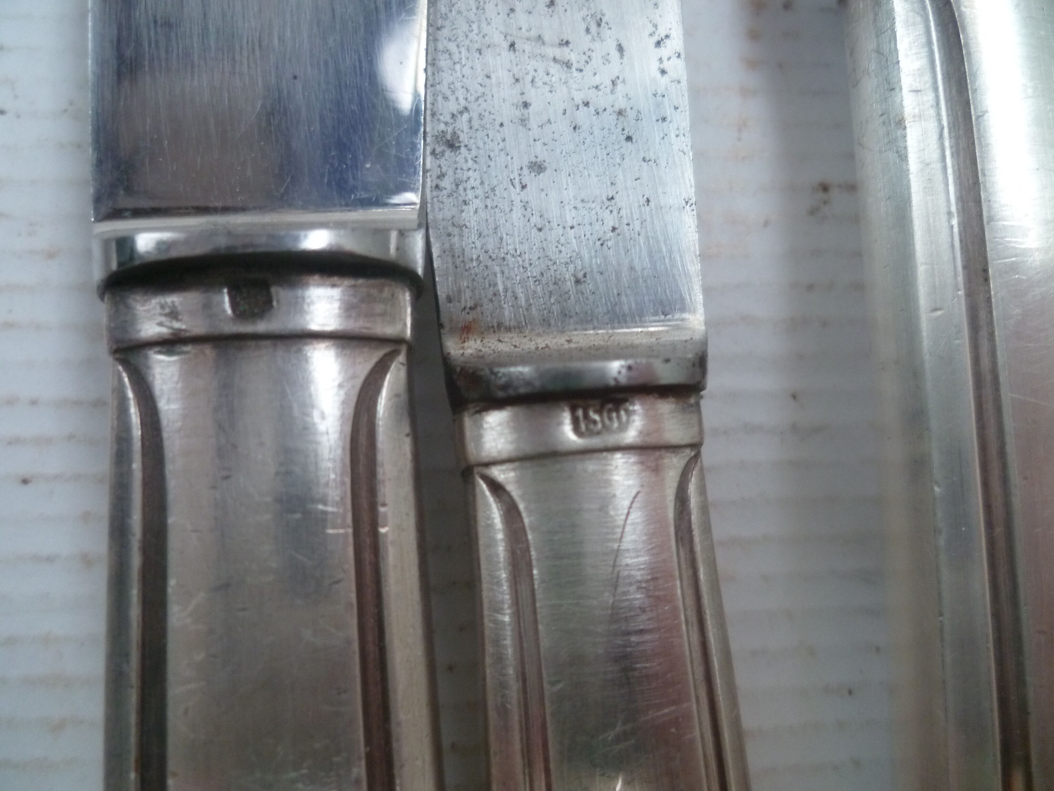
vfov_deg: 49.7
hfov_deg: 63.4
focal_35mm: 28
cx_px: 527
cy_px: 396
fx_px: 853
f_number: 2.8
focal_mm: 5
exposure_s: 1/30
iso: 250
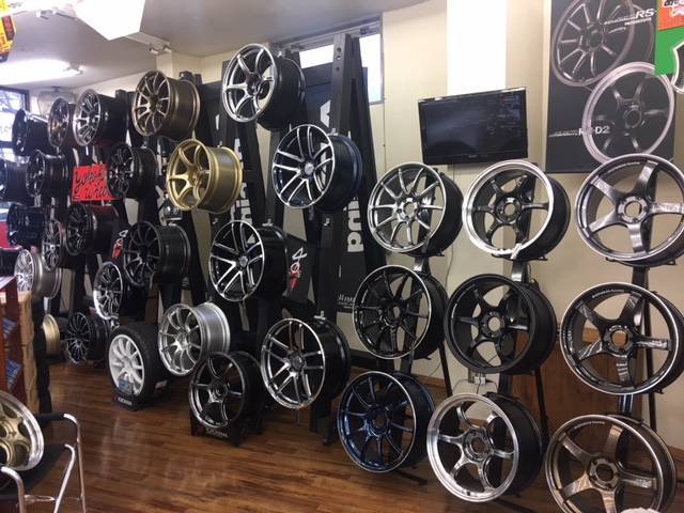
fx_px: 573
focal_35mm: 29
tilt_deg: -4.6
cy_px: 256
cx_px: 342
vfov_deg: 48.2
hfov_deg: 61.7
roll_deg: +1.9
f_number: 2.2
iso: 25
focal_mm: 4.15
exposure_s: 1/30
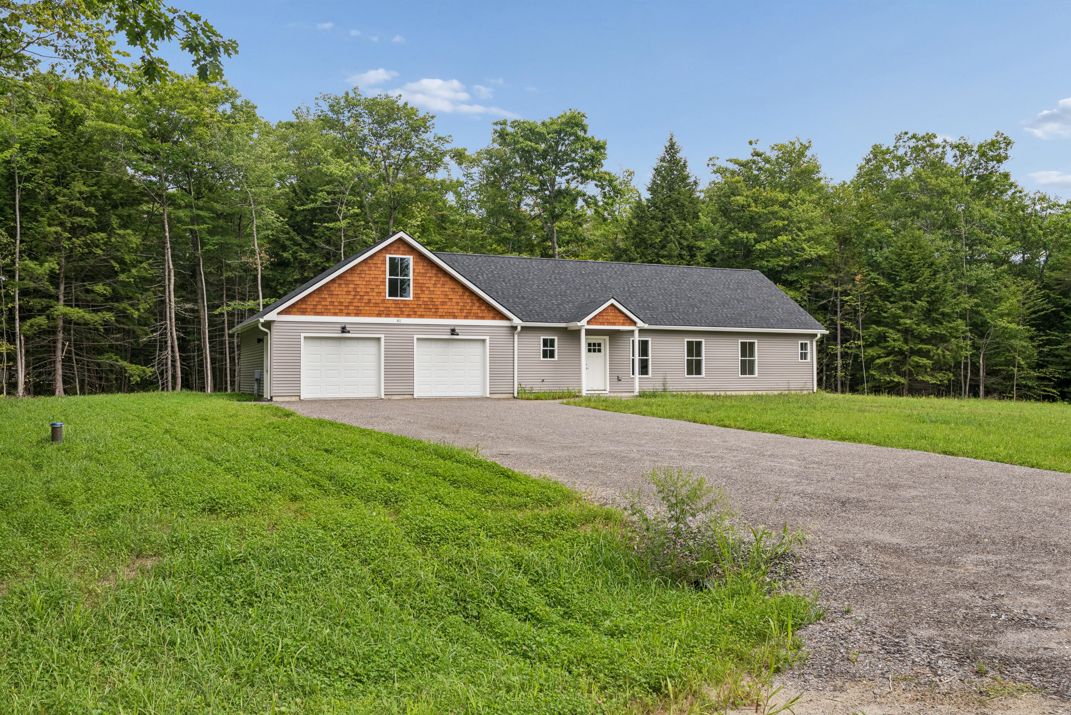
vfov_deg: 44.3
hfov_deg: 62.8
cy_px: 358
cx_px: 536
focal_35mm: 30
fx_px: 878
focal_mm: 29.5
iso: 320
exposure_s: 1/250
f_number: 10
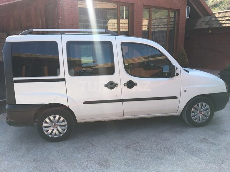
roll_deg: -0.3
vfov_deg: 48.2
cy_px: 86
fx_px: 193
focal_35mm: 29
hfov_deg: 61.7
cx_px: 115
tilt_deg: -13.8
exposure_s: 1/545
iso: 25
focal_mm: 4.15
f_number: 2.2
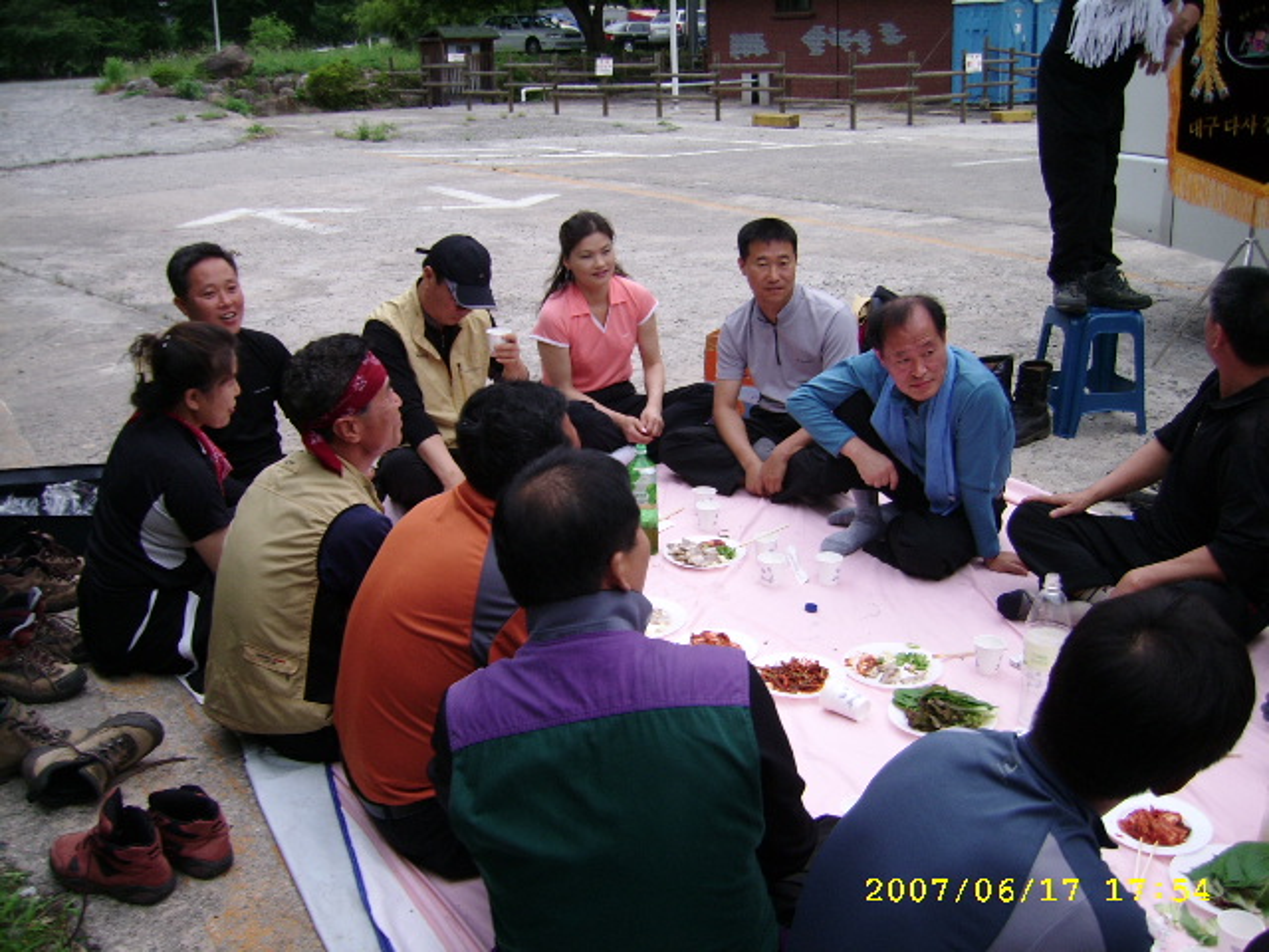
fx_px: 1283
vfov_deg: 40.7
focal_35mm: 35
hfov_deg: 52.6
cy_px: 476
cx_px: 634
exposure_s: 1/104
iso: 100
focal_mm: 5.95
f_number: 2.8
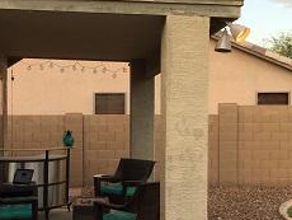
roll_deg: -0.1
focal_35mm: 63
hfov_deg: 30.2
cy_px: 134
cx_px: 75
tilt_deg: -2.0
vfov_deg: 23.3
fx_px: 532
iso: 32
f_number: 2.2
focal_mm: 4.15
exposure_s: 1/213
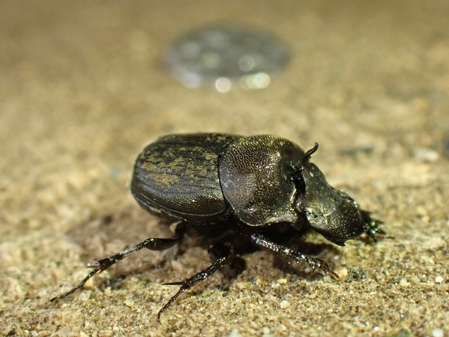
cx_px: 224
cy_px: 168
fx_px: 1297
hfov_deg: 19.6
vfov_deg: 14.8
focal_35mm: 100
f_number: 6.3
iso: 800
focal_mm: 18
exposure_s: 1/125
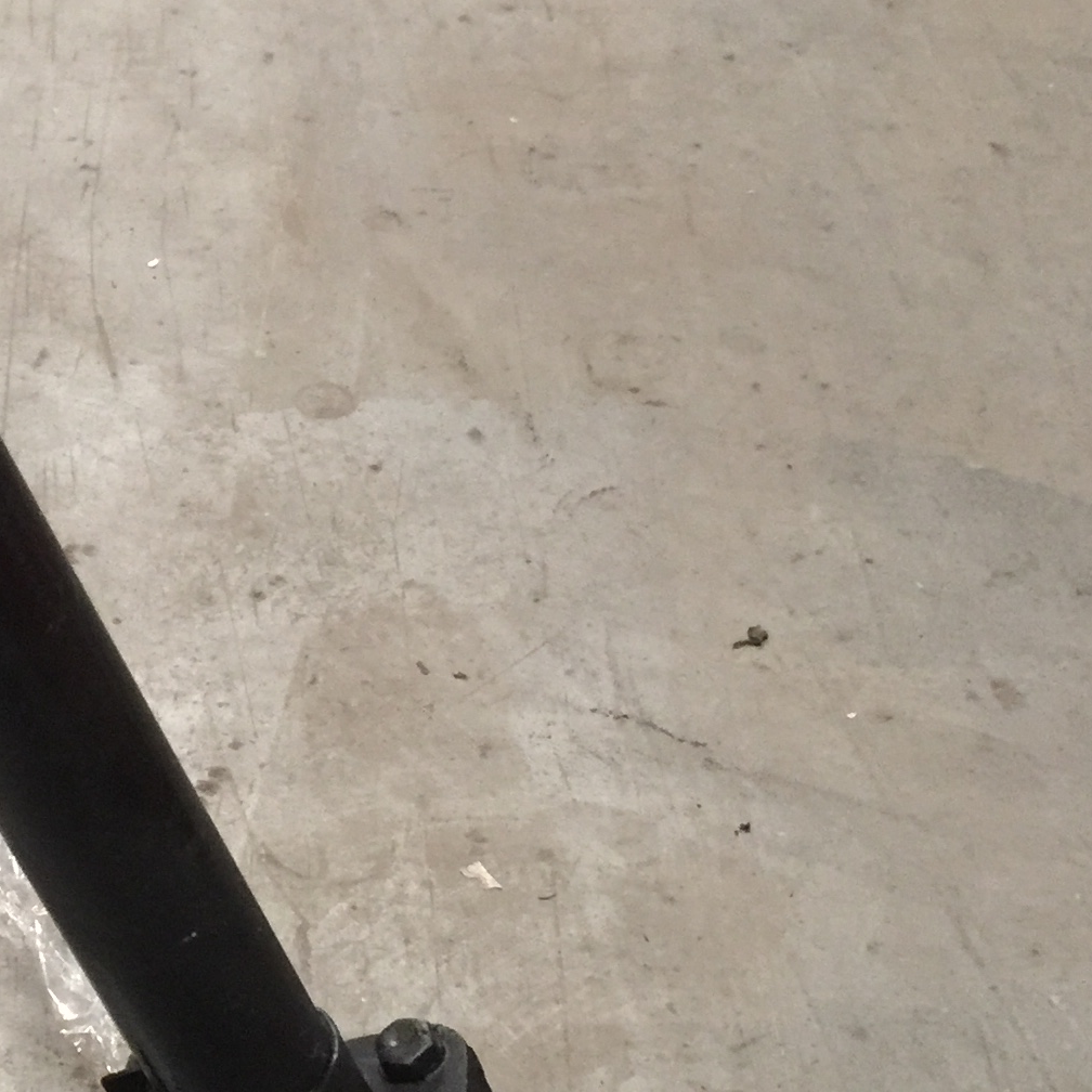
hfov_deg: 19.8
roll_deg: +2.0
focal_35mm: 83
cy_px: 607
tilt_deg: -38.2
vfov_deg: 20.9
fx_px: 2962
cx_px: -150
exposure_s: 1/8
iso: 125
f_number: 2.2
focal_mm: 4.15
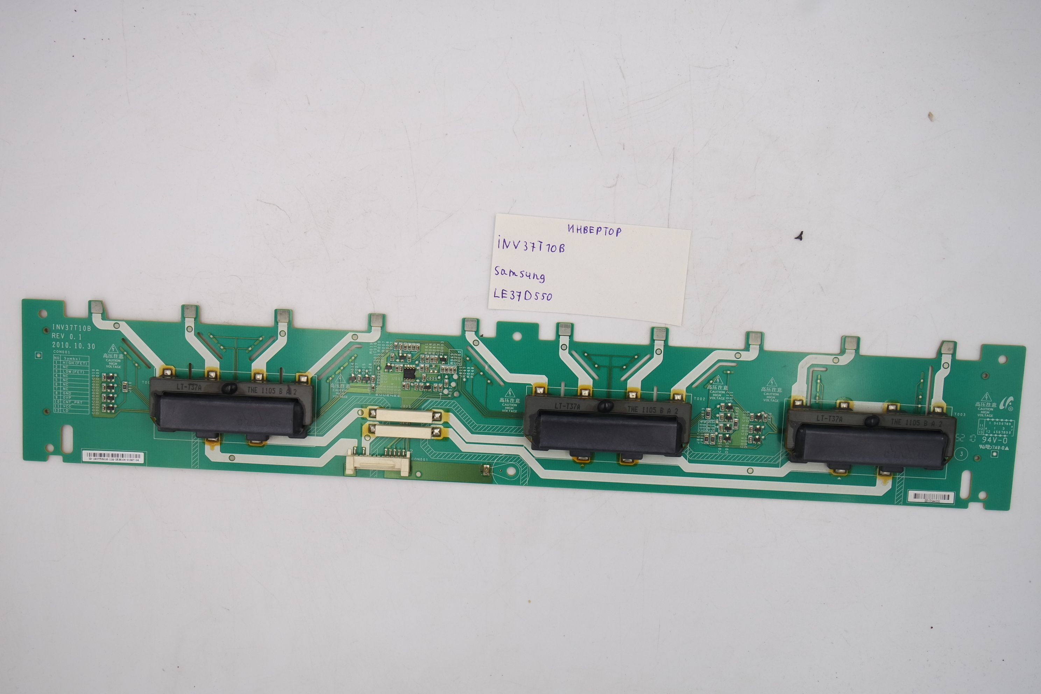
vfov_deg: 33.4
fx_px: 1157
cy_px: 347
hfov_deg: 48.5
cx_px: 520
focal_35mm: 40
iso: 160
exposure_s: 1/100
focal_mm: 15
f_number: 5.6
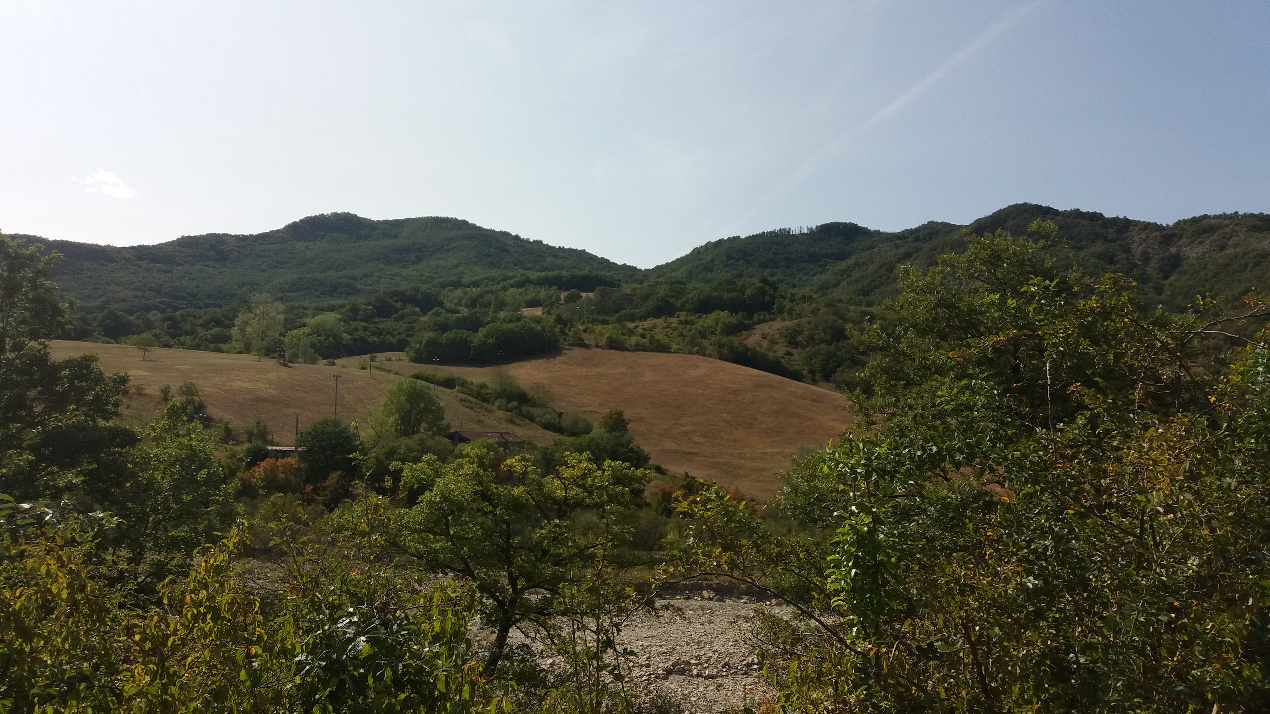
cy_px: 347
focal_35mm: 31
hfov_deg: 62.6
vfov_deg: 37.8
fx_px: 1044
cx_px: 630
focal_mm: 3.7
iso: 64
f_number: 1.9
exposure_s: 1/2402
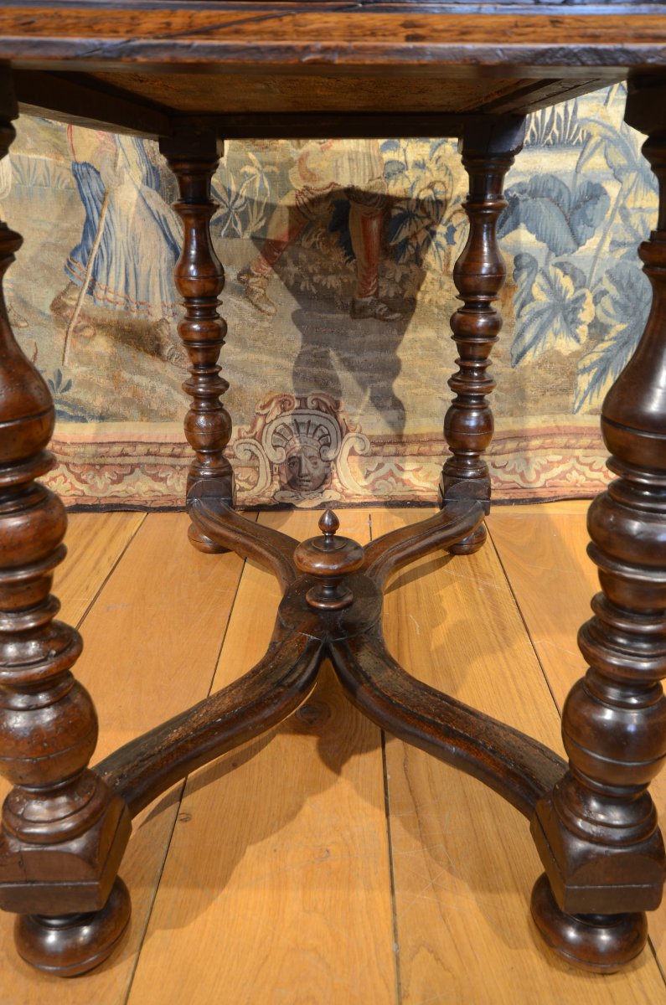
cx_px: 333
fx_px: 836
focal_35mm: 30
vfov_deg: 62.0
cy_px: 502
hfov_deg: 43.4
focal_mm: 20
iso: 100
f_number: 5.6
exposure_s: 2
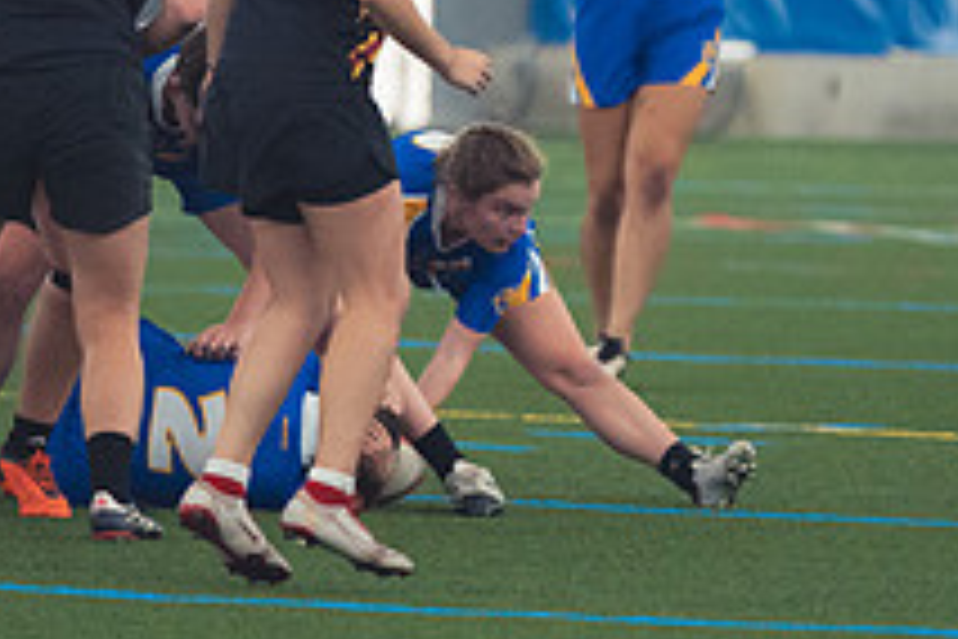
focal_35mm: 815
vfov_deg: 1.7
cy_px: 4
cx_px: 486
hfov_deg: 2.5
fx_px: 21686
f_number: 2.8
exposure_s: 1/320
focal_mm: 200
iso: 2800
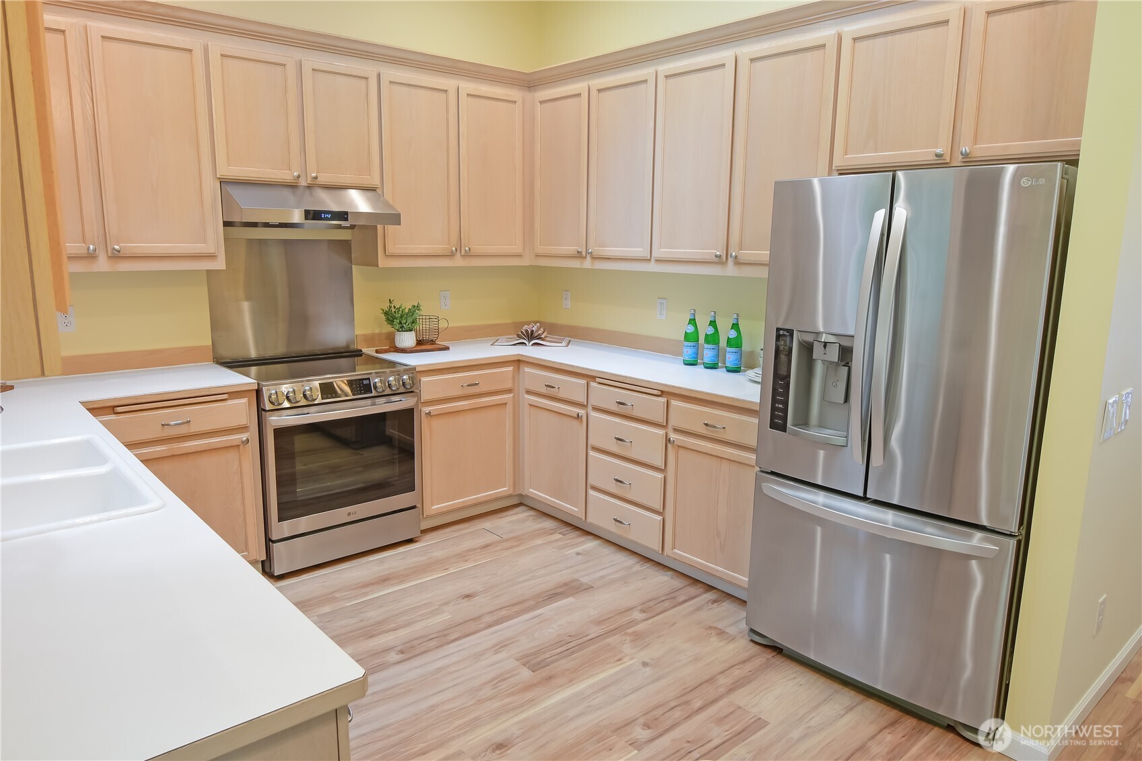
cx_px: 571
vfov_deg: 56.1
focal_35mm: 22
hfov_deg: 77.3
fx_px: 714
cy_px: 380
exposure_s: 1.3
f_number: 13
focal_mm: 15
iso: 125
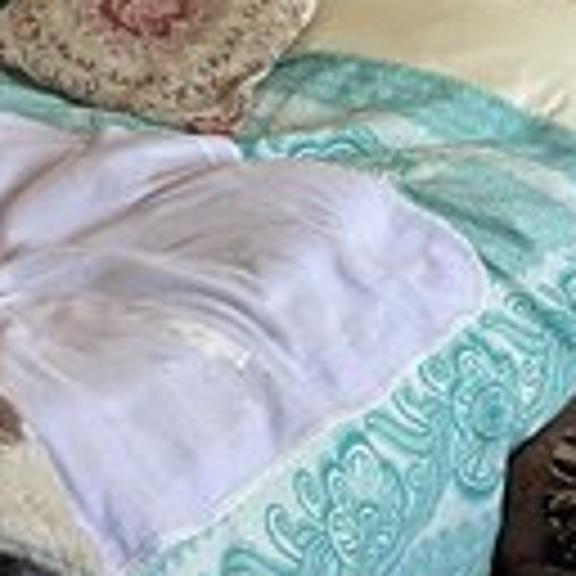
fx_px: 1355
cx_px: -270
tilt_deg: -10.1
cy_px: 14
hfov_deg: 20.7
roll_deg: +0.6
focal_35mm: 72
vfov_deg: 23.1
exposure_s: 1/60
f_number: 1.6
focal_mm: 4.2
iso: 500
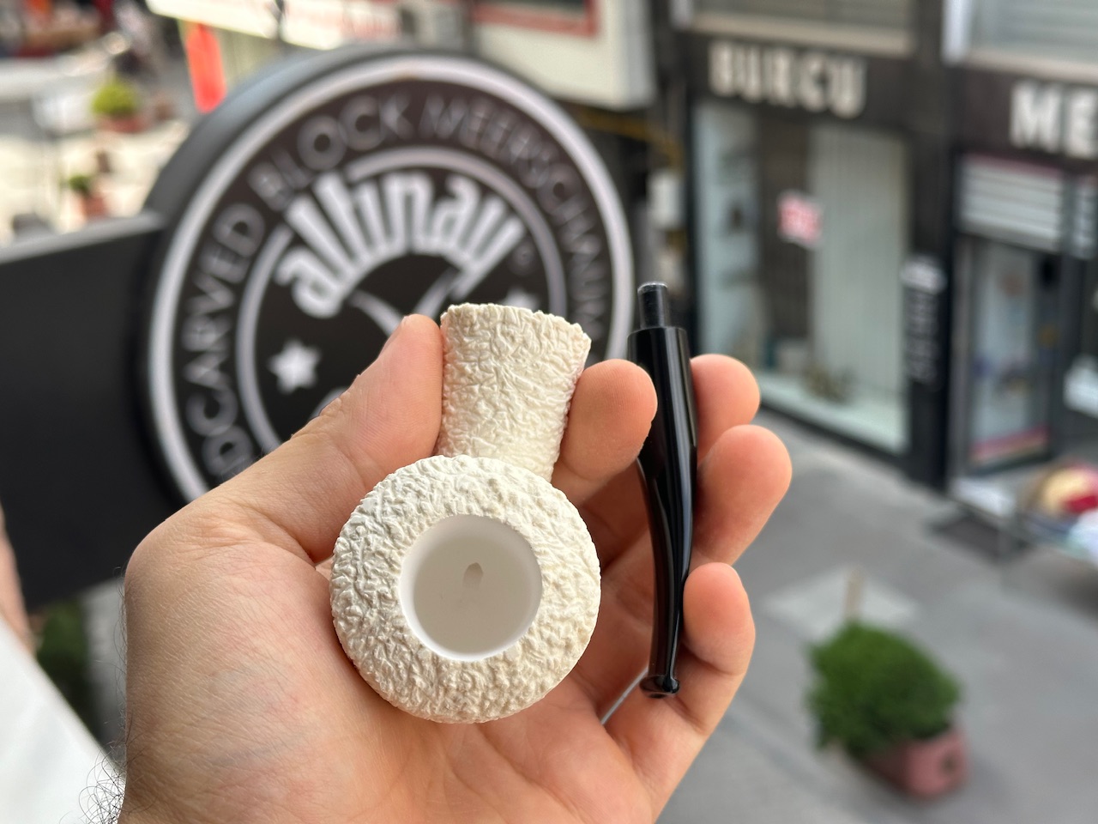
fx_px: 1523
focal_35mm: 48
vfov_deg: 30.3
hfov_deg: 39.7
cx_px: 549
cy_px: 412
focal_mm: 6.86
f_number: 1.78
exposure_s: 1/734
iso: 64
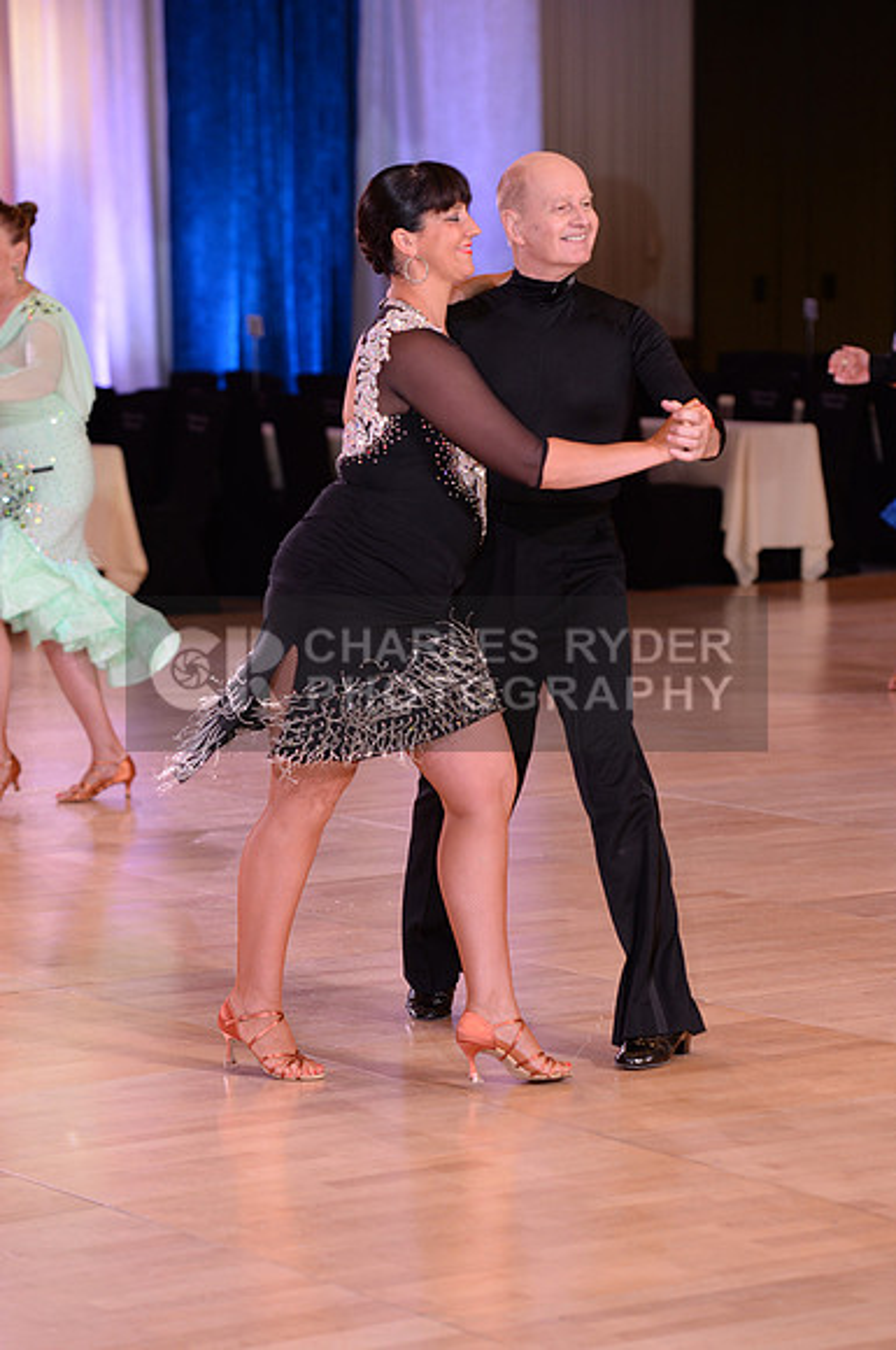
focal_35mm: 130
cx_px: 448
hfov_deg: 10.5
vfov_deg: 15.8
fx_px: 4868
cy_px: 675
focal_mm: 130
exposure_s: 1/250
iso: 1000
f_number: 3.5
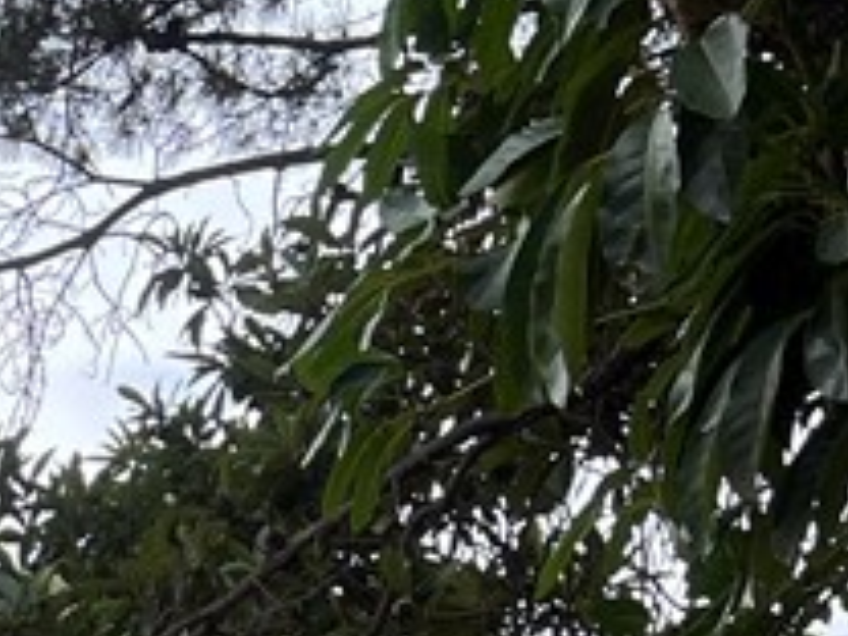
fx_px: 3136
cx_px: -628
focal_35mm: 128
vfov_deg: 10.1
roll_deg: -2.0
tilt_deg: -3.4
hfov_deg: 13.9
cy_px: 1513
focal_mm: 5.7
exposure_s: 1/1431
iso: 50
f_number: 1.5
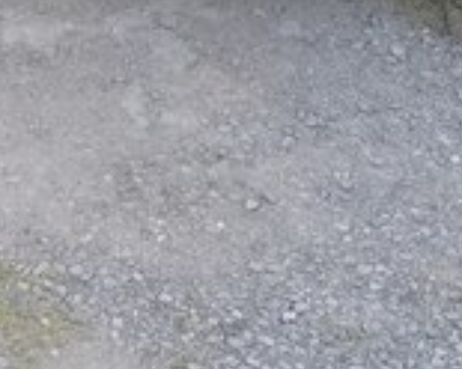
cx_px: -36
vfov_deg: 13.9
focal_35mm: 97
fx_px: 1326
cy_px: -315
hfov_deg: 19.0
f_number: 2.2
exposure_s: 1/100
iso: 64
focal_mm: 3.3
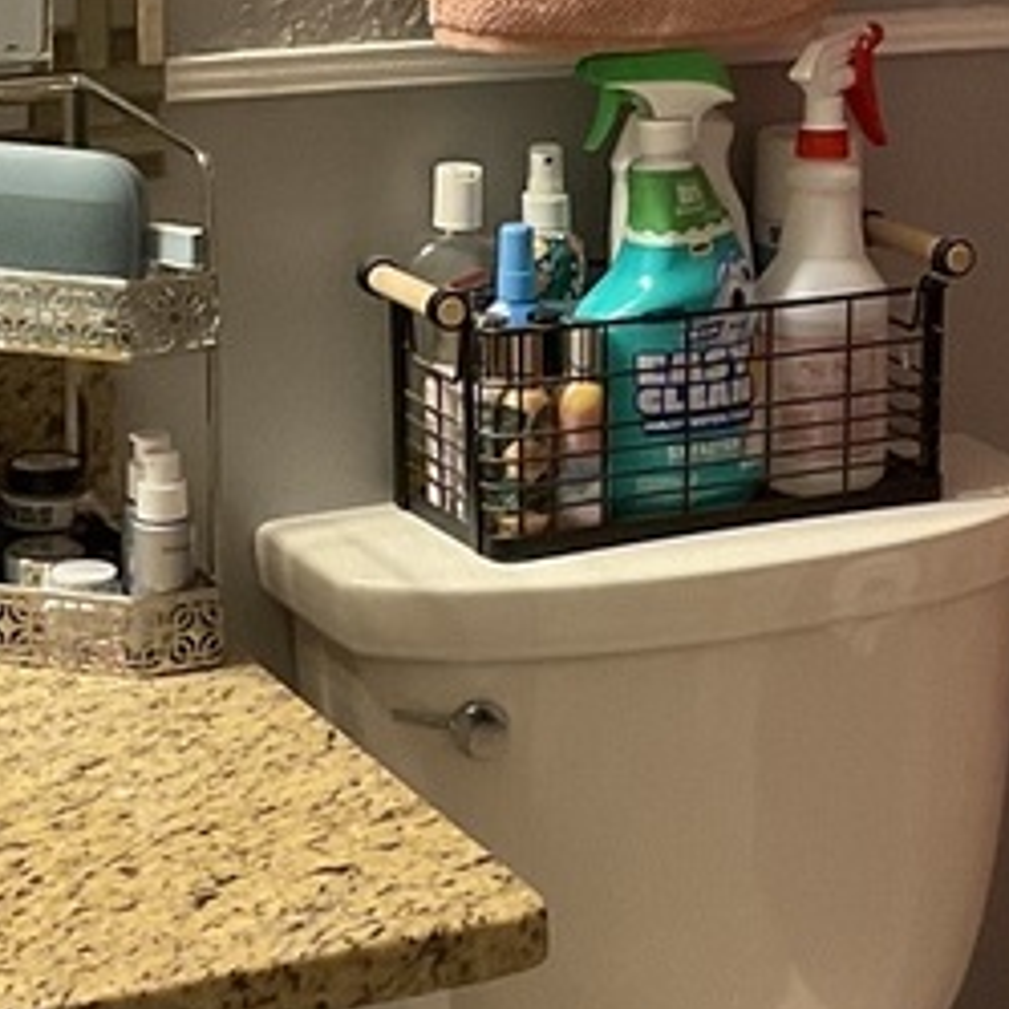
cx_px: 661
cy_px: 207
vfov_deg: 15.6
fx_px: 3661
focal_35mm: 111
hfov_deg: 15.7
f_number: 1.8
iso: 160
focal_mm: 3
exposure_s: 1/60
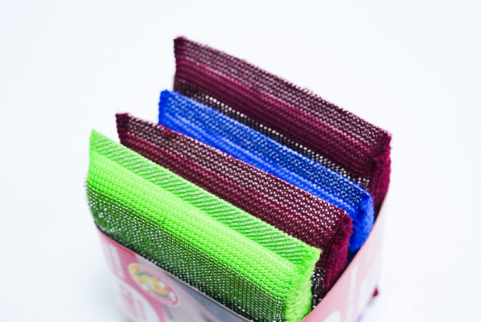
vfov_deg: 19.5
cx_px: 240
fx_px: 936
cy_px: 161
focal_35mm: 70
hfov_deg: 28.8
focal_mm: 70
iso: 3200
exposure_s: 1/200
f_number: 9
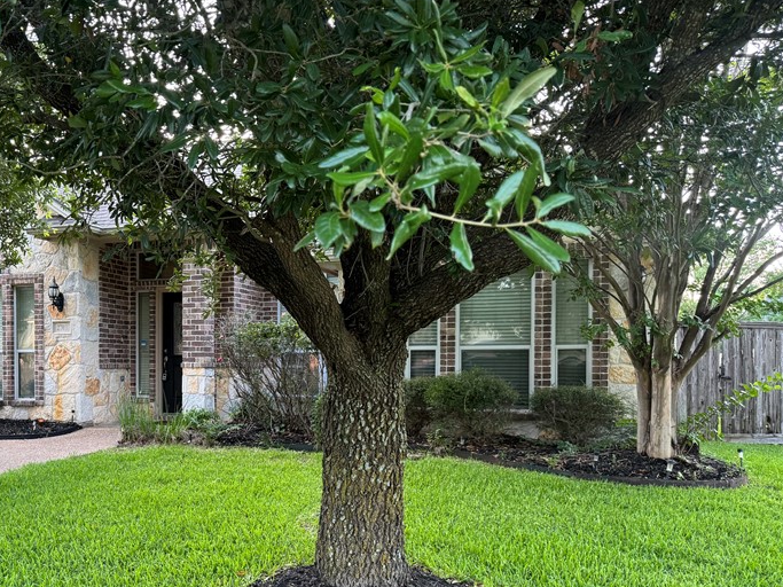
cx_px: 211
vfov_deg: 39.3
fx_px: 814
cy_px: 376
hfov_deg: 49.6
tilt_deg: -1.8
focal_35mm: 36
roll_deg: -0.4
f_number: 1.78
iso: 200
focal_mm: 6.76
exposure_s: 1/121
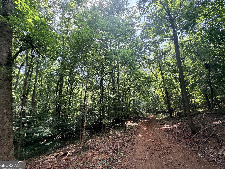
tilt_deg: +6.8
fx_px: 91
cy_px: 84
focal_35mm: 14
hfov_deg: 102.1
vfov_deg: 85.7
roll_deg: +2.7
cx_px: 112
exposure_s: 1/130
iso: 50
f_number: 2.2
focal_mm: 2.22
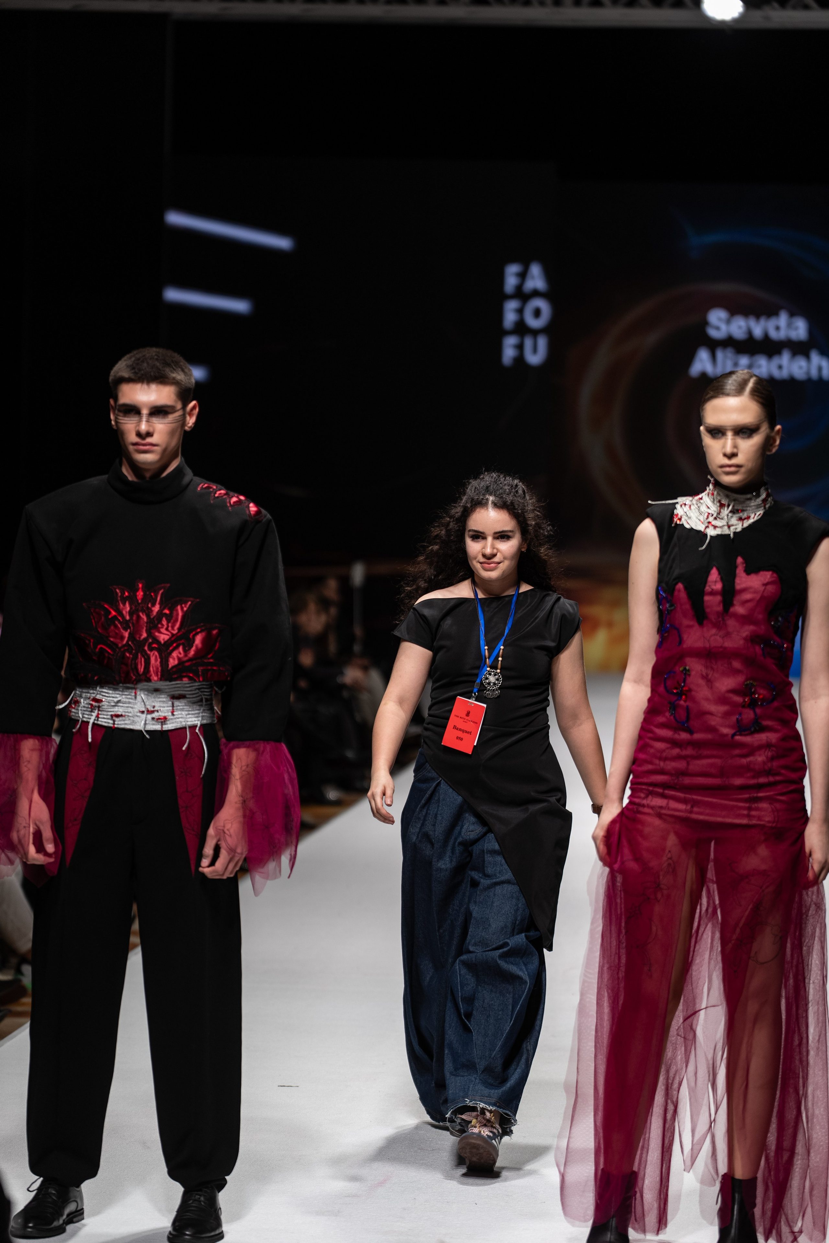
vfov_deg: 18.3
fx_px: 3851
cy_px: 622
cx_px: 414
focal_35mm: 112
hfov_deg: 12.3
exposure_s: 1/320
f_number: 2.8
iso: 200
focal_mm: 111.5
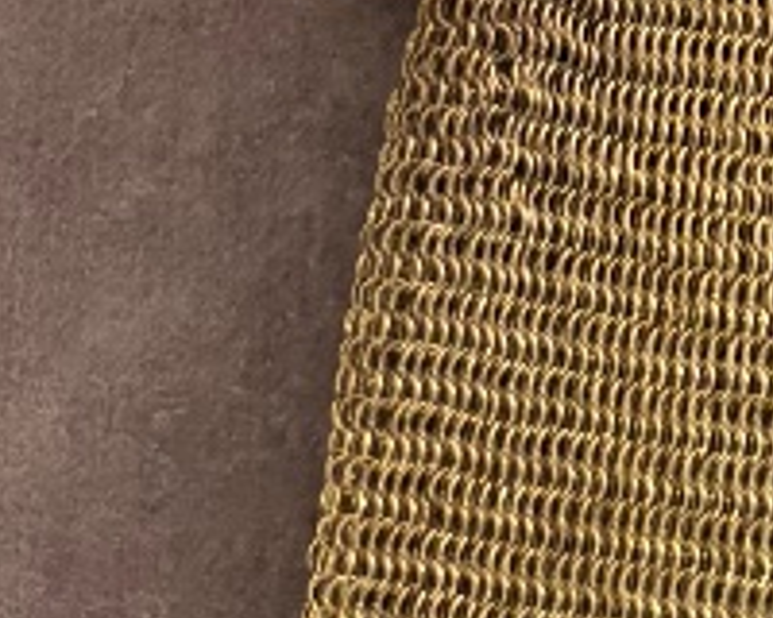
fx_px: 3477
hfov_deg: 12.3
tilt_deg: -19.1
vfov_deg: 9.3
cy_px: -742
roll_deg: +2.5
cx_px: 1044
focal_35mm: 152
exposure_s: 1/50
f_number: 1.6
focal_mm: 5.96
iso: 400
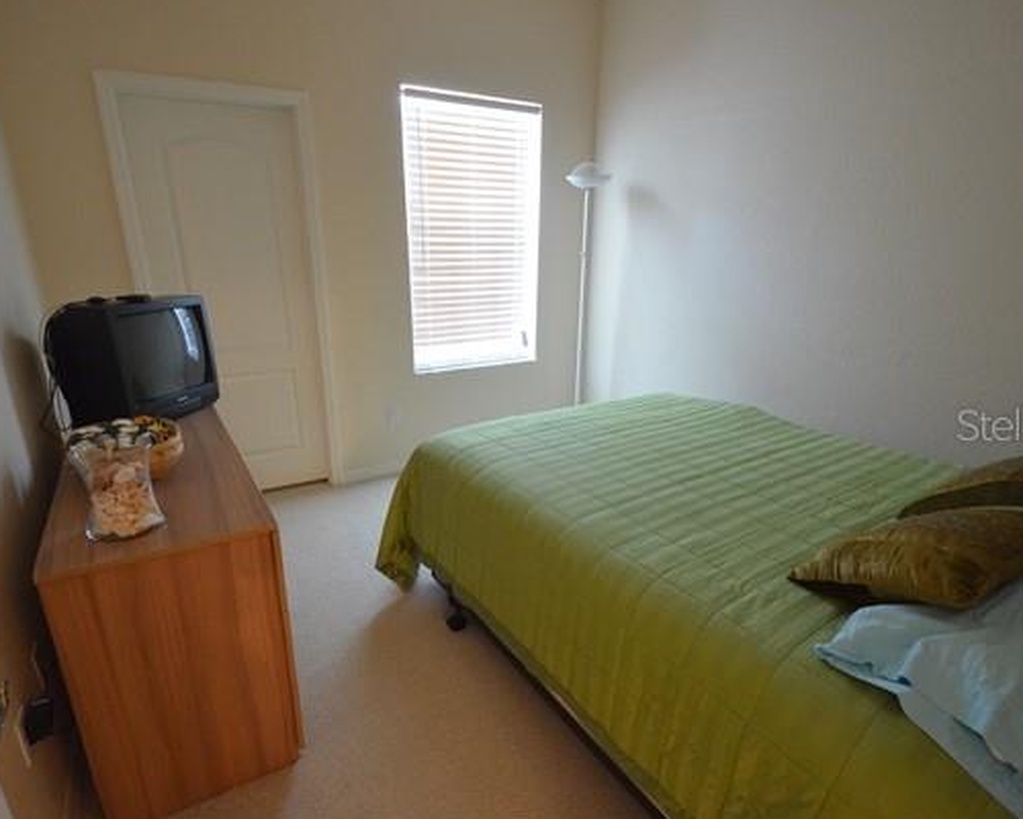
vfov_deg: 73.8
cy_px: 424
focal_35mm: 18
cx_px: 495
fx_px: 545
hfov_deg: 86.3
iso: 2500
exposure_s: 1/30
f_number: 3.5
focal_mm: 10
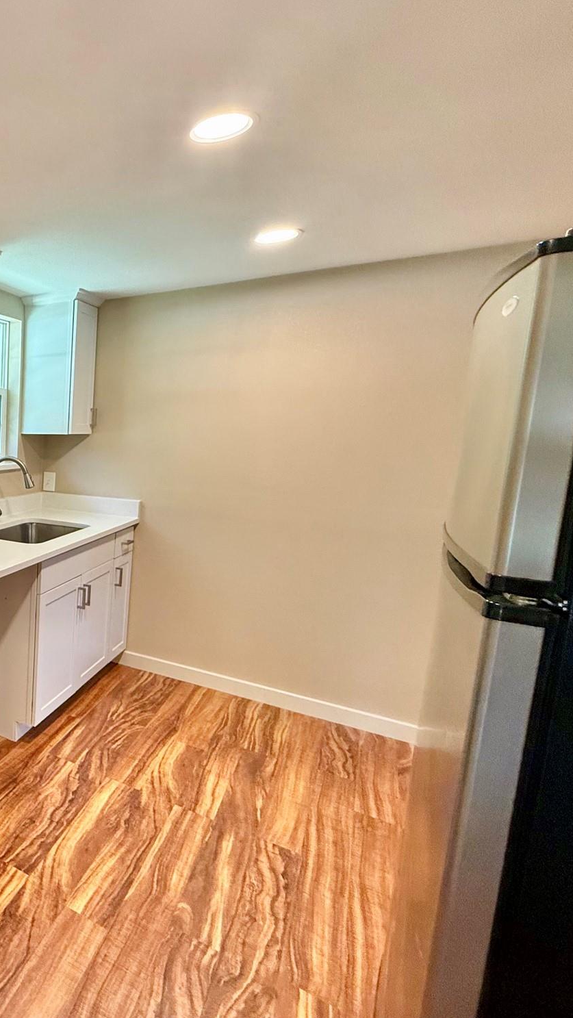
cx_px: -101
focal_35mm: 21
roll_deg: -0.5
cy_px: 500
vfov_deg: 83.8
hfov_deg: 39.9
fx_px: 567
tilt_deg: -7.2
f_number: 2.2
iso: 250
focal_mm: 2.22
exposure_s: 1/120
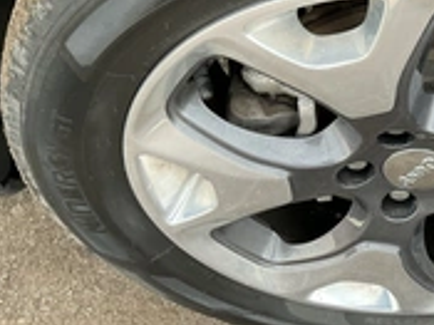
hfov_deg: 27.7
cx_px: 474
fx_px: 802
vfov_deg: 22.6
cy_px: 67
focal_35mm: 64
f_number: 1.8
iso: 100
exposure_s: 1/60
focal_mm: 3
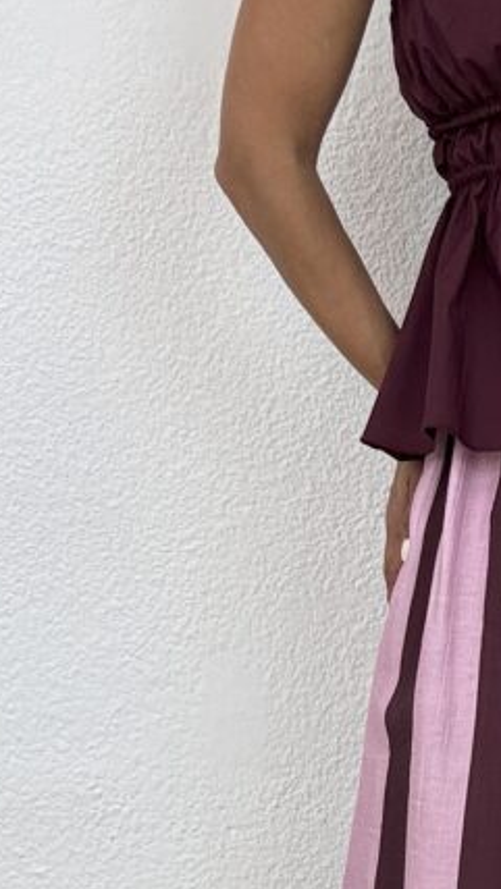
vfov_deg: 25.6
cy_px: 662
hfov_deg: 14.1
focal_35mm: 82
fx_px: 1935
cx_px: 673
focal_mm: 2.69
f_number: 1.9
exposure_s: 1/100
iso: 40
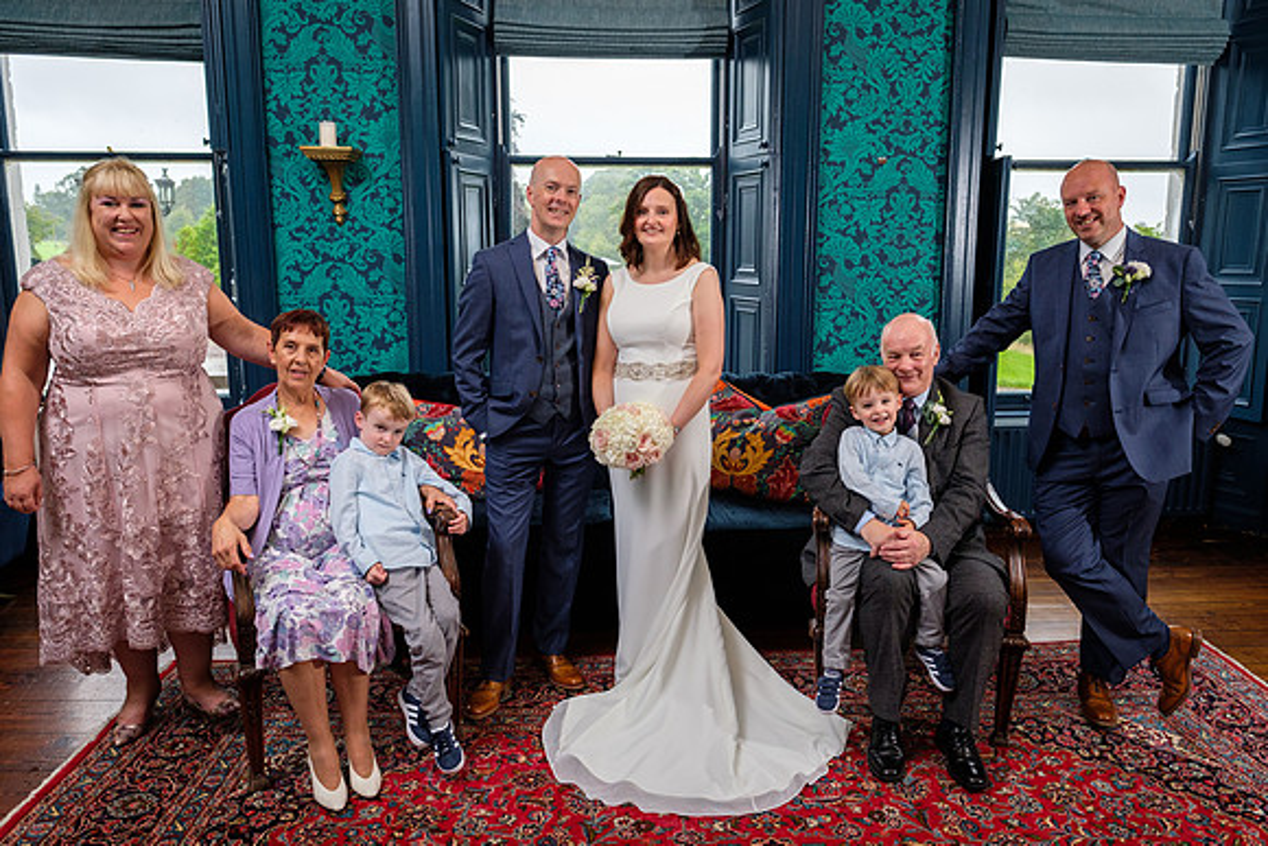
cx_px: 654
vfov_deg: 51.3
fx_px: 880
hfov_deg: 71.5
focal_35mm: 25
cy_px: 415
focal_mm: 16
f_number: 3.6
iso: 800
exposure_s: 1/160
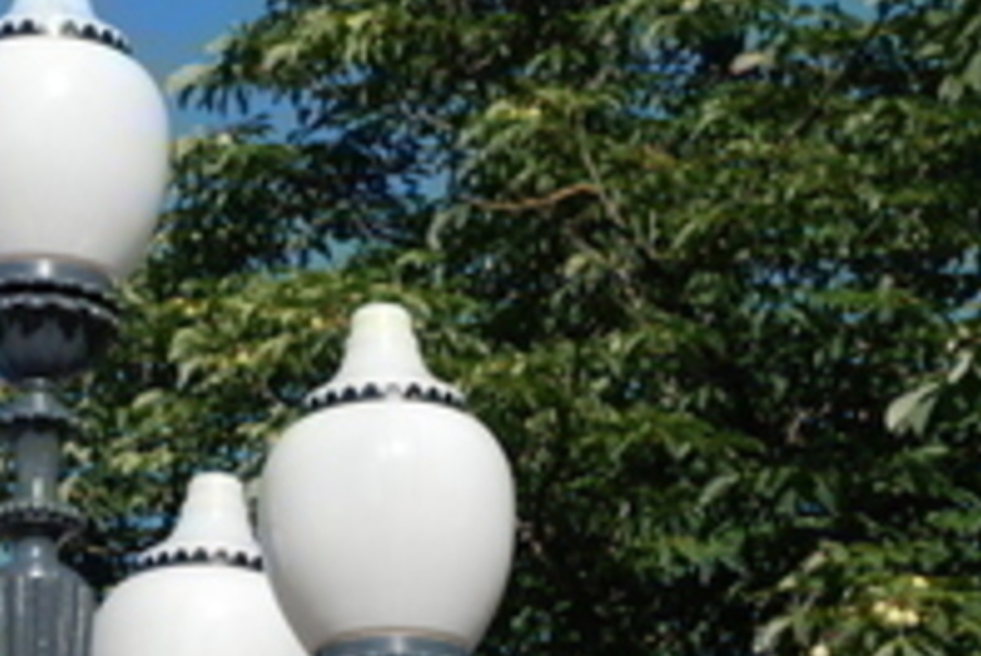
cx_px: 148
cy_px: 584
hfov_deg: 8.2
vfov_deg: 5.5
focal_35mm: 251
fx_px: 6848
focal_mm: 66
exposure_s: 1/1500
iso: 400
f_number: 5.6
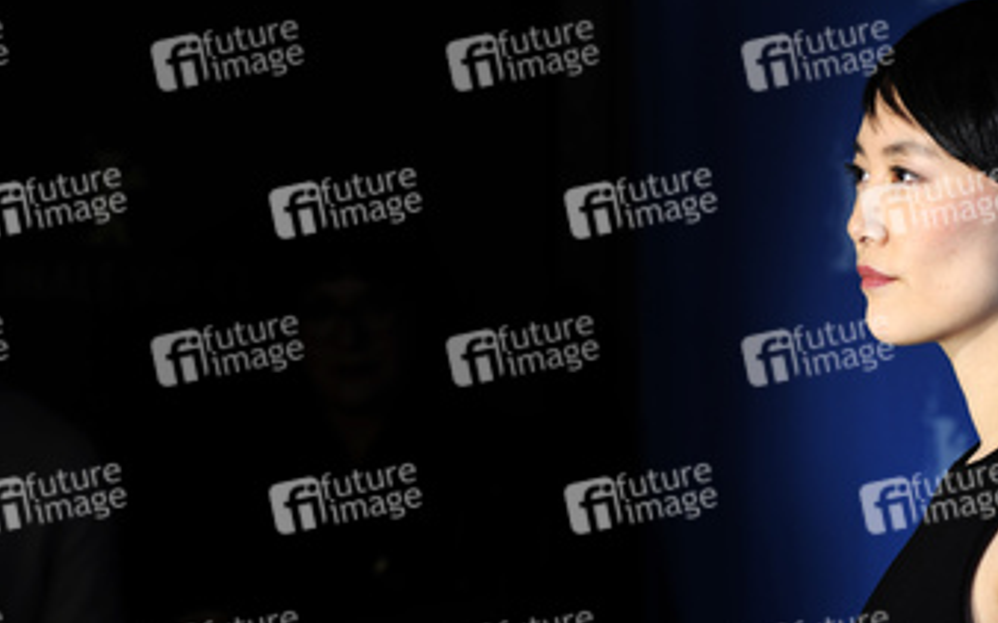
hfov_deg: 7.7
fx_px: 7396
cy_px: 425
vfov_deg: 4.8
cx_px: 562
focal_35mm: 272
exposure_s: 1/125
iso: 200
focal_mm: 200
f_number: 9
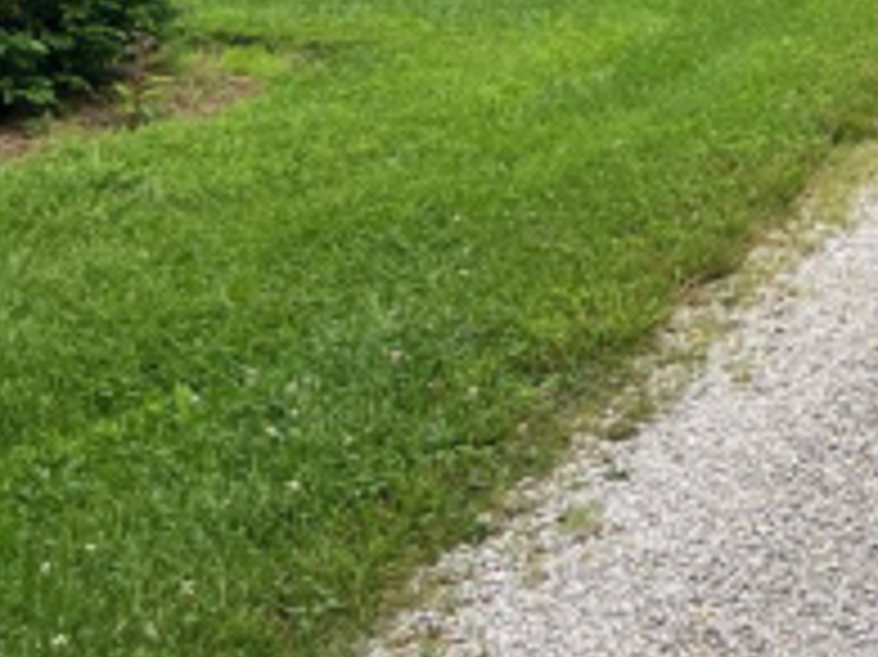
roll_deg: +1.1
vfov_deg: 15.0
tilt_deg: +0.3
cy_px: -410
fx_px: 2256
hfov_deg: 18.6
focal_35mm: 89
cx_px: 1434
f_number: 1.5
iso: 50
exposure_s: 1/1124
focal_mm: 5.7
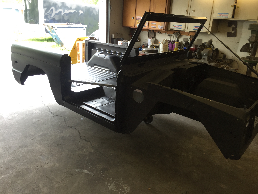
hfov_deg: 61.7
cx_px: 129
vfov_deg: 48.2
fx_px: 216
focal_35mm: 29
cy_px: 97
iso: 32
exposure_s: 1/40
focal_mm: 4.15
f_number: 2.2
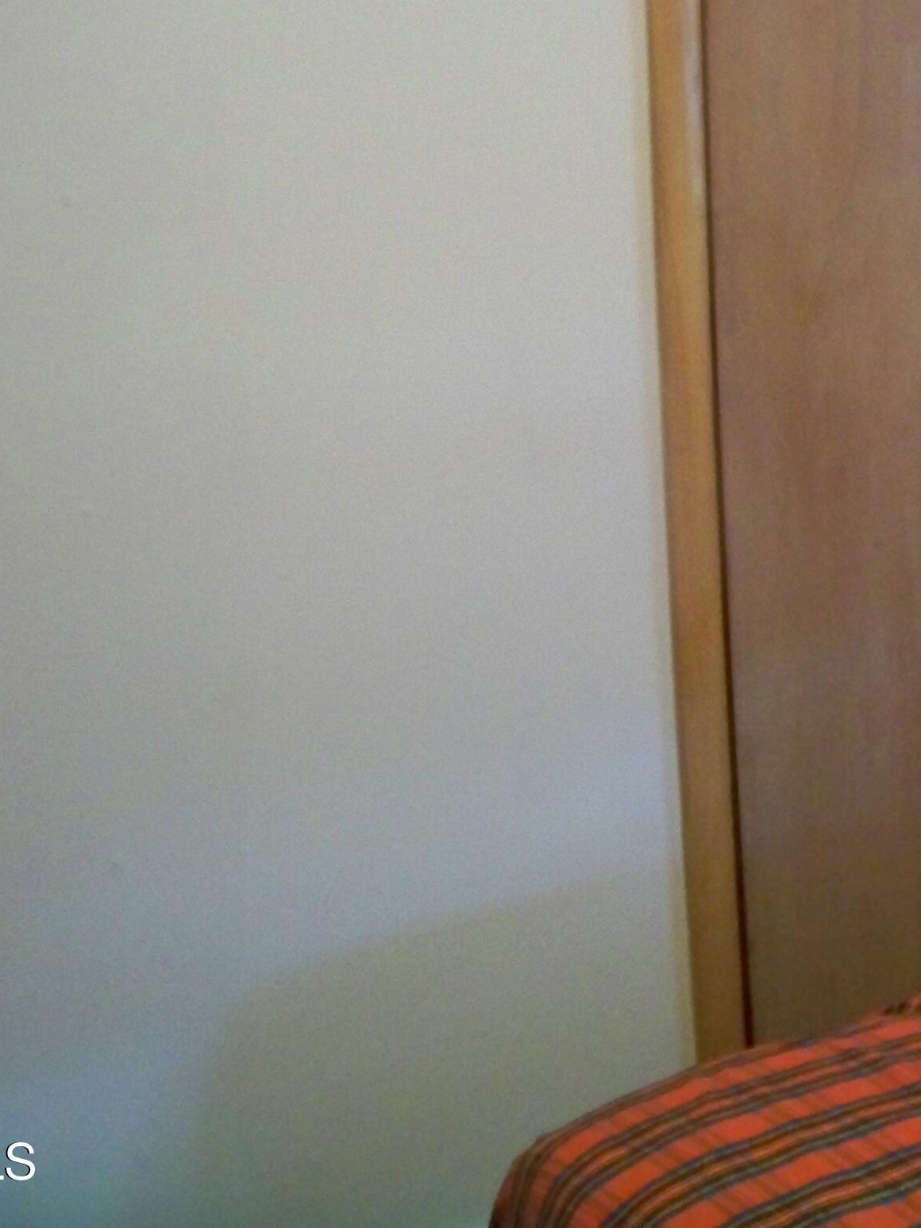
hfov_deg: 21.6
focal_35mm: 64
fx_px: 2271
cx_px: 1047
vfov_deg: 29.9
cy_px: 351
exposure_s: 1/30
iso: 640
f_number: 2.8
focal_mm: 5.85
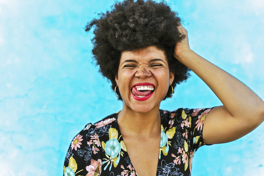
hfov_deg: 34.5
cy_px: 88
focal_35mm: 58
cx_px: 132
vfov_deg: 23.4
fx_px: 425
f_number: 2.8
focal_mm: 58
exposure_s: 1/160
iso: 100
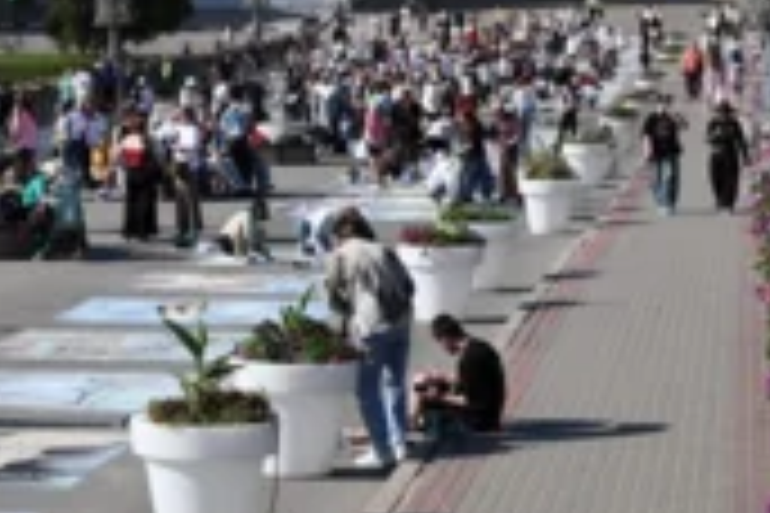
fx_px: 3144
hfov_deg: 13.8
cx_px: 54
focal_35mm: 147
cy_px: 173
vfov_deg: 9.3
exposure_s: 1/4000
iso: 500
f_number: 5
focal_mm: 42
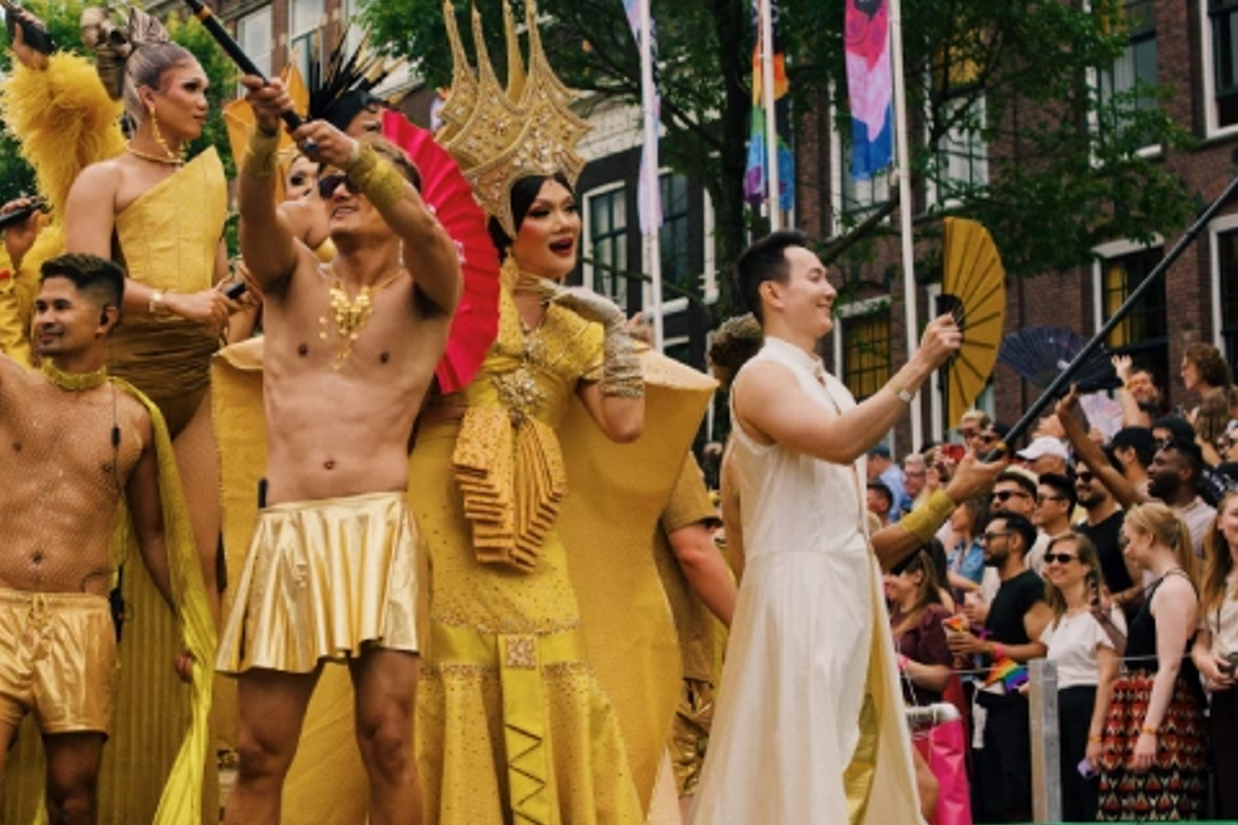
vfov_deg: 14.5
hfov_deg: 21.3
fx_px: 3232
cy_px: 300
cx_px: 181
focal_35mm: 94
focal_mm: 27
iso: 160
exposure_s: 1/1700
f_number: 2.2
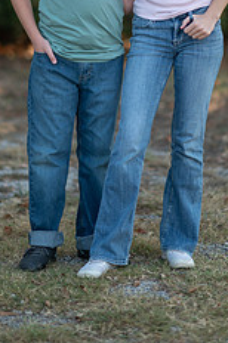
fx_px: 1572
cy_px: 38
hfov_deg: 8.3
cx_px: 98
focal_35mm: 165
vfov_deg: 12.4
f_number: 1.4
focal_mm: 85
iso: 200
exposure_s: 1/2500
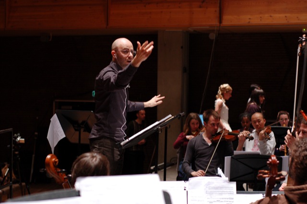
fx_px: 639
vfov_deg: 18.1
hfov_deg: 27.0
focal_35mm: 75
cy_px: 102
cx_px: 154
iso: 800
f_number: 3.5
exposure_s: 1/50
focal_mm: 50
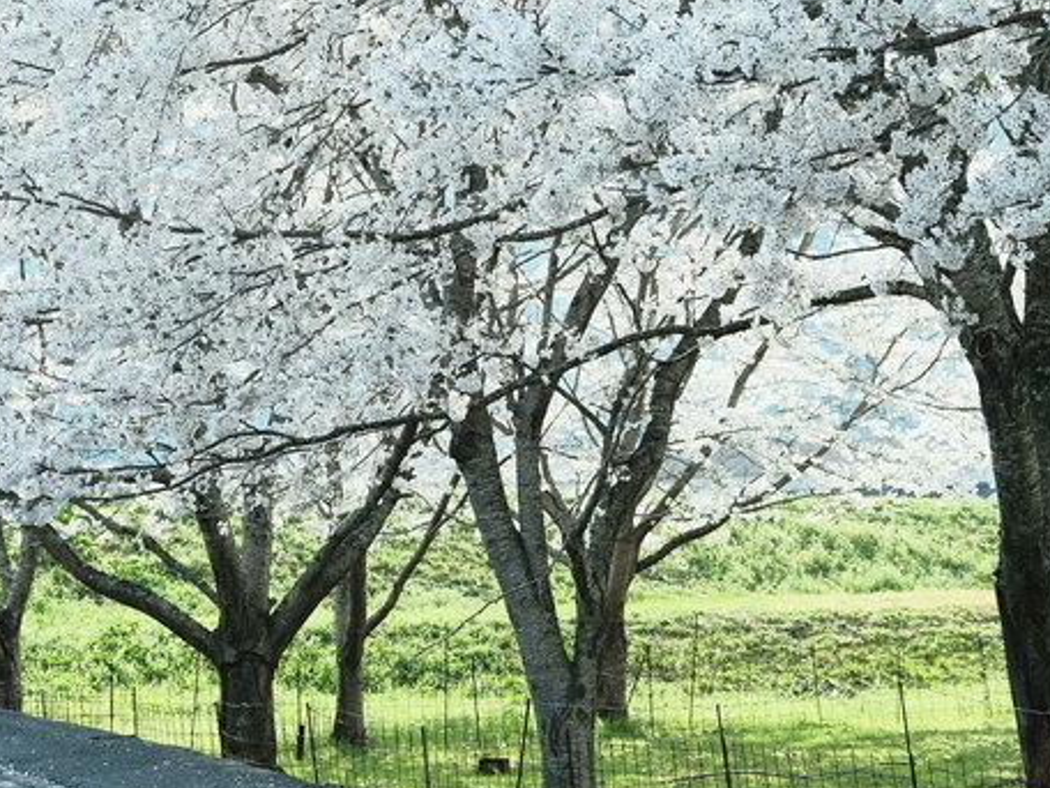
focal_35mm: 108
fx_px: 3276
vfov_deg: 13.7
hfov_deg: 18.2
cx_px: 454
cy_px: 393
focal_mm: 42.5
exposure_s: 1/350
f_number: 5.6
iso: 400
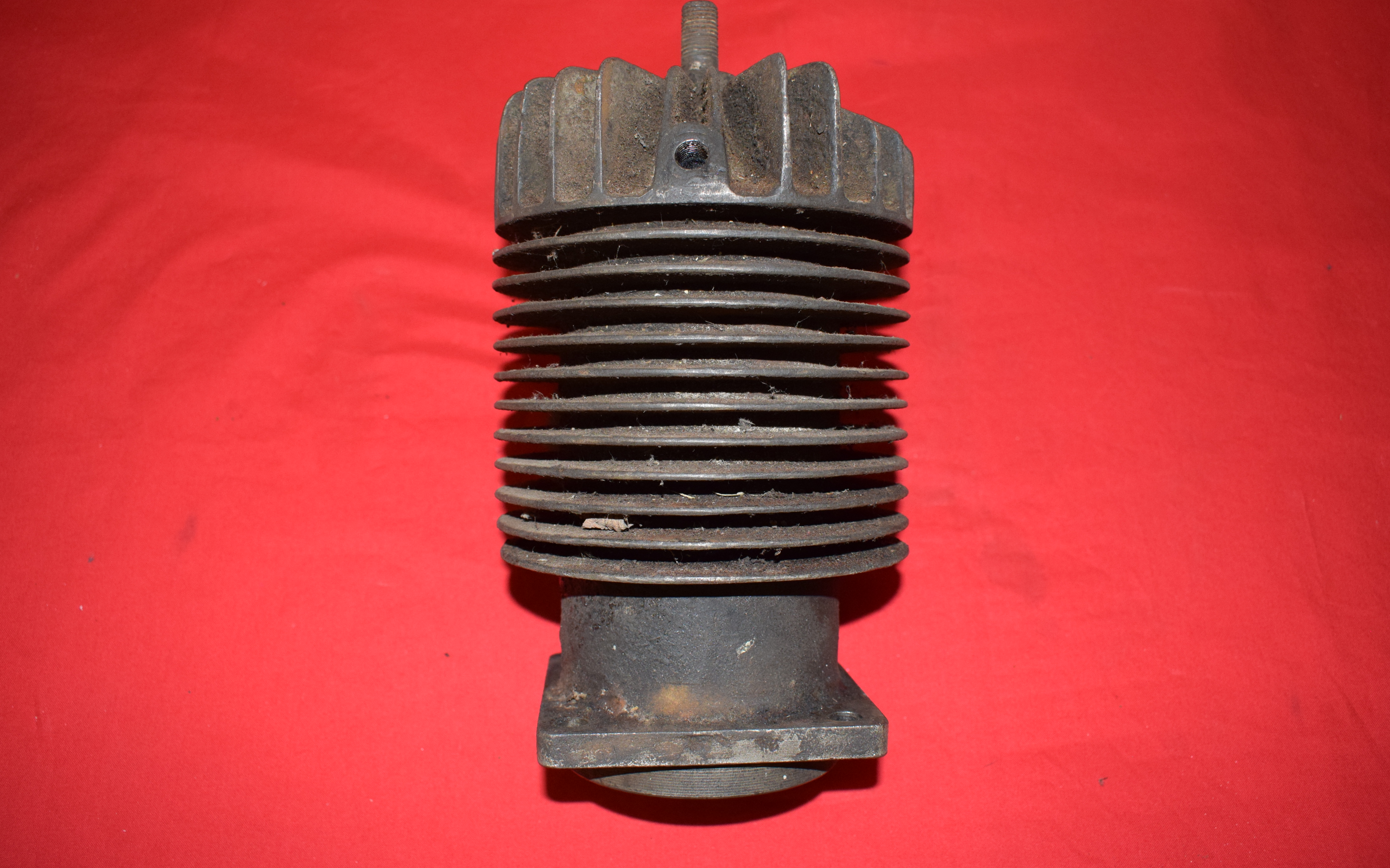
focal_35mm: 31
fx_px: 1174
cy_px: 420
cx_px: 692
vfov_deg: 40.6
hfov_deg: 61.2
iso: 1250
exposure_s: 1/200
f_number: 5
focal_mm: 20
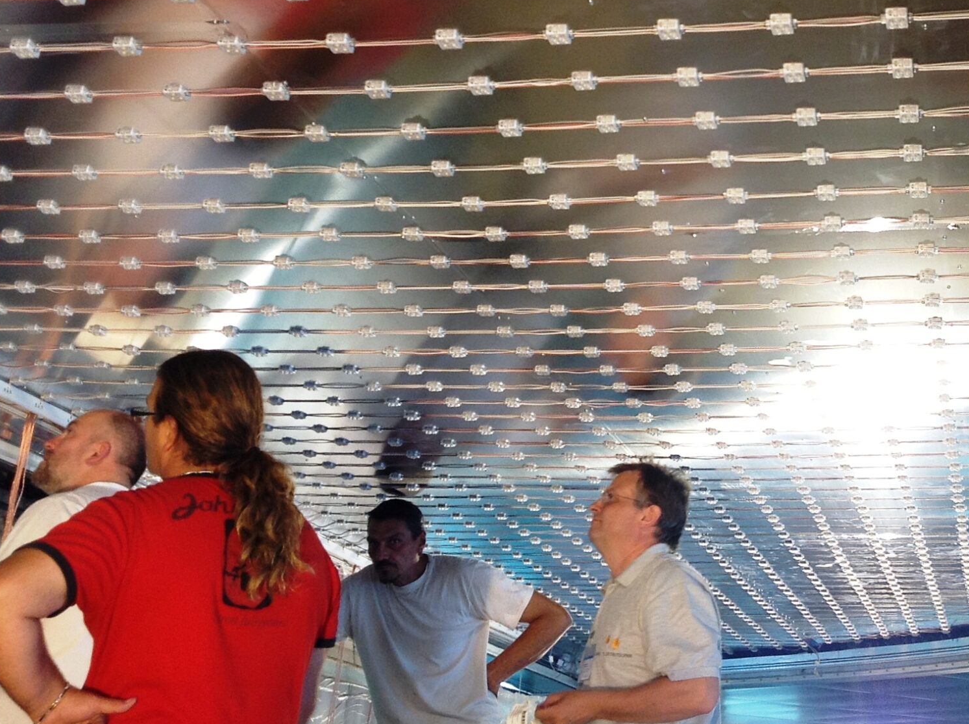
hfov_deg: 31.5
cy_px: 144
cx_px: 759
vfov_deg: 24.0
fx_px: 1677
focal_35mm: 60
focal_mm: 4.28
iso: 80
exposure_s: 1/30
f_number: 2.4
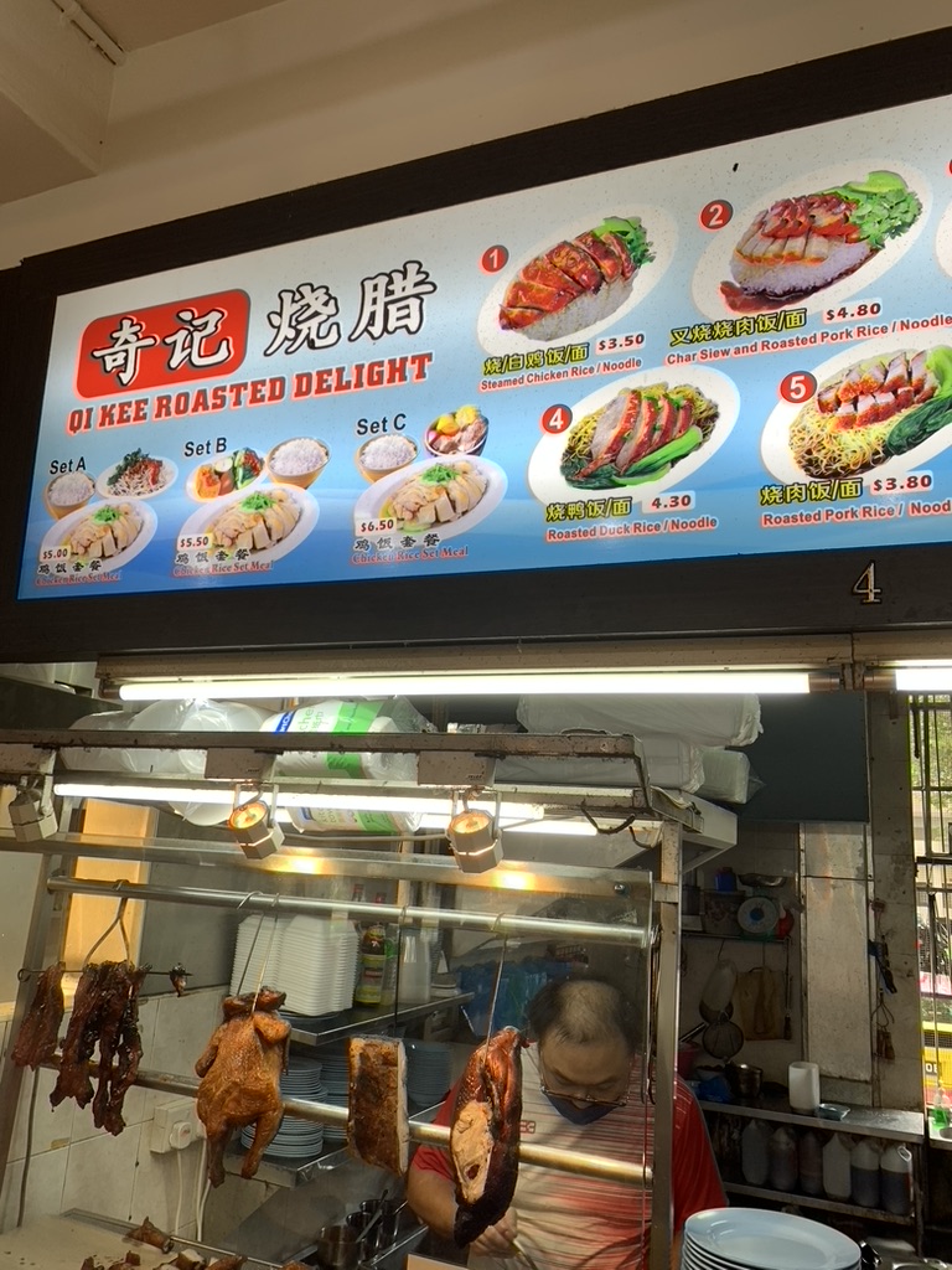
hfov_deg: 53.1
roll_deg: -2.9
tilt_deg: +14.5
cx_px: 476
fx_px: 953
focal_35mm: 26
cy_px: 635
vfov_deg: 67.3
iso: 32
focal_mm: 4.25
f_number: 1.8
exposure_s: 1/100
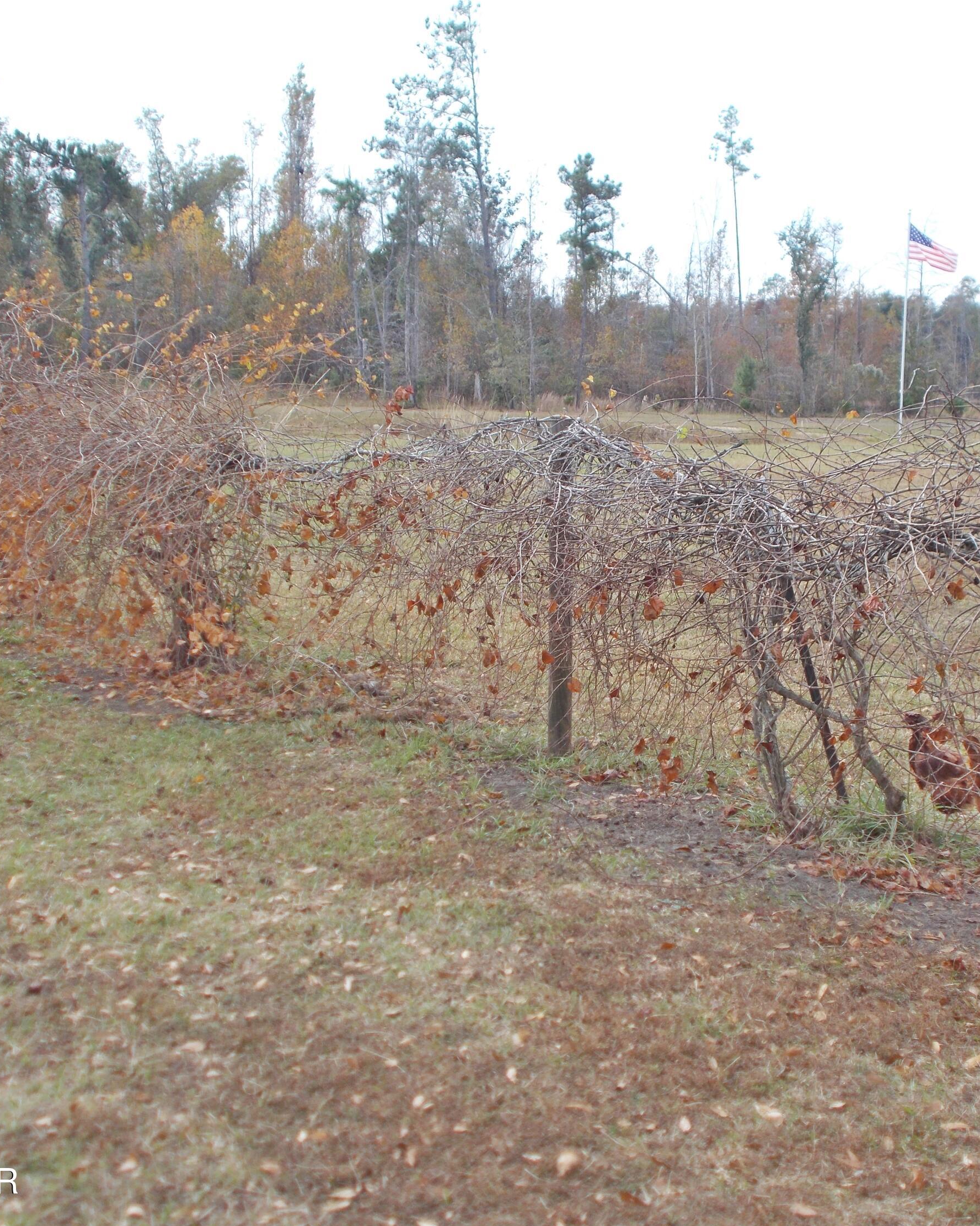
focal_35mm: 58
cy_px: 617
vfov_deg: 32.5
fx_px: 2103
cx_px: 637
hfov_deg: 26.1
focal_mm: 7.9
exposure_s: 1/250
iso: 80
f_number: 4.2
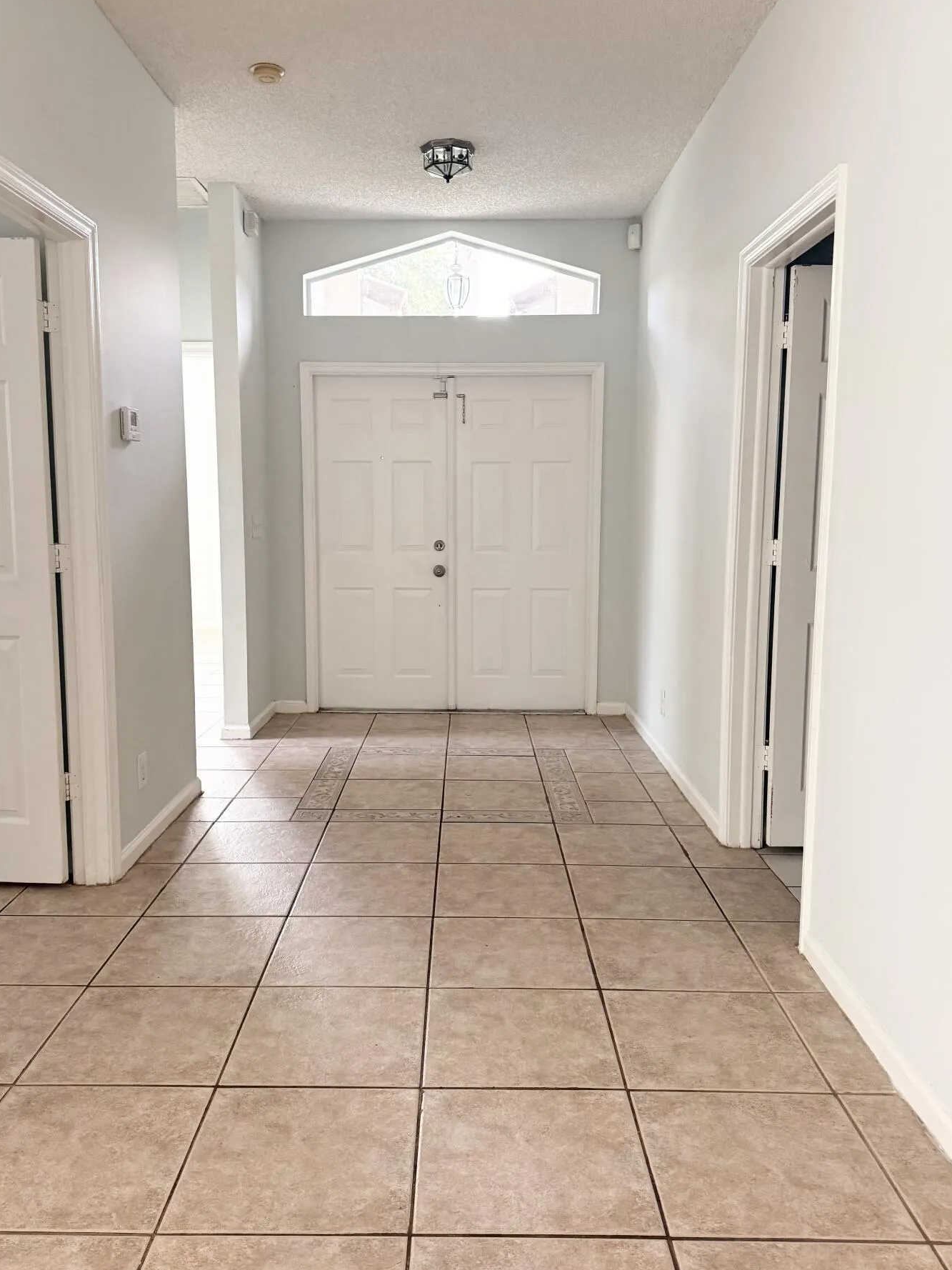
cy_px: 618
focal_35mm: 27
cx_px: 451
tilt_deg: -5.7
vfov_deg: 65.3
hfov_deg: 51.3
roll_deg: -0.1
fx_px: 990
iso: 250
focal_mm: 6.76
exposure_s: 1/60
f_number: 1.78
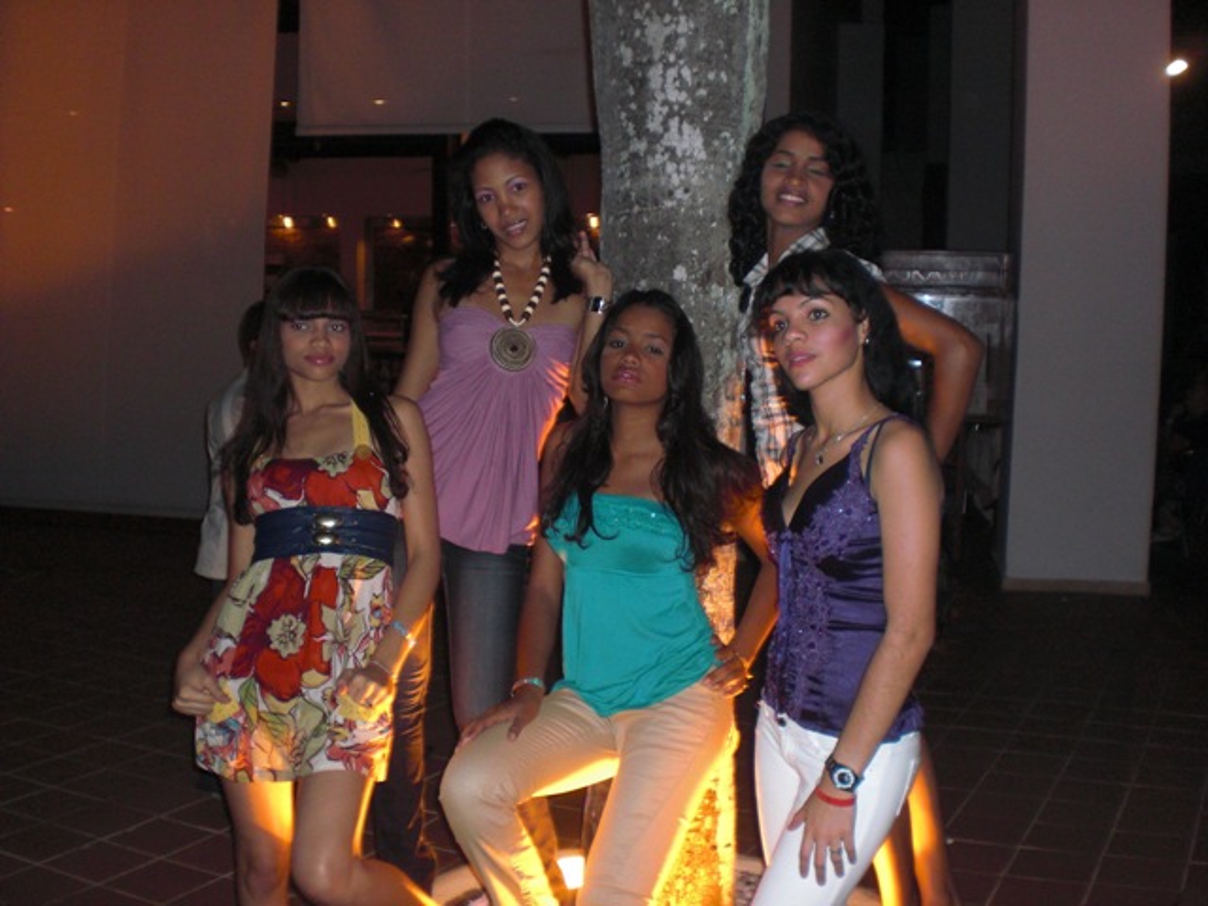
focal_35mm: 38
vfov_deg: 37.7
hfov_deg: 49.0
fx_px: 1326
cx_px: 604
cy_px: 453
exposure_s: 1/60
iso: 200
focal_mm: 6.3
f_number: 3.1
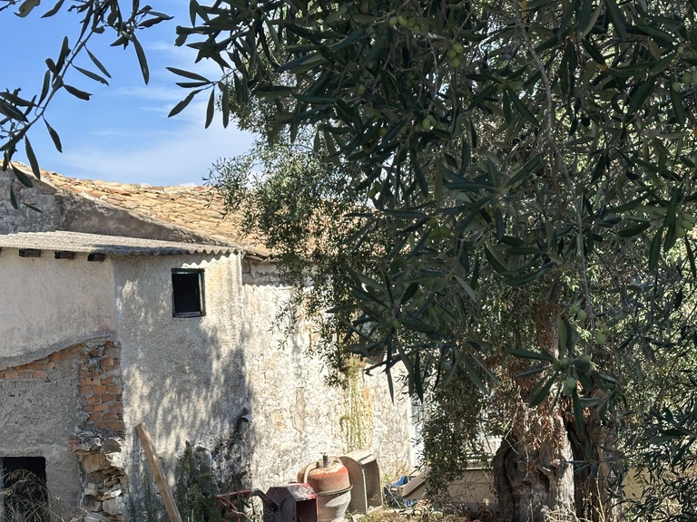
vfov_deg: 23.3
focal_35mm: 63
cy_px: 279
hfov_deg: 30.7
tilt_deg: +0.9
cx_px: 343
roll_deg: +2.5
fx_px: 1269
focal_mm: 6.86
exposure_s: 1/1848
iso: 64
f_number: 1.78
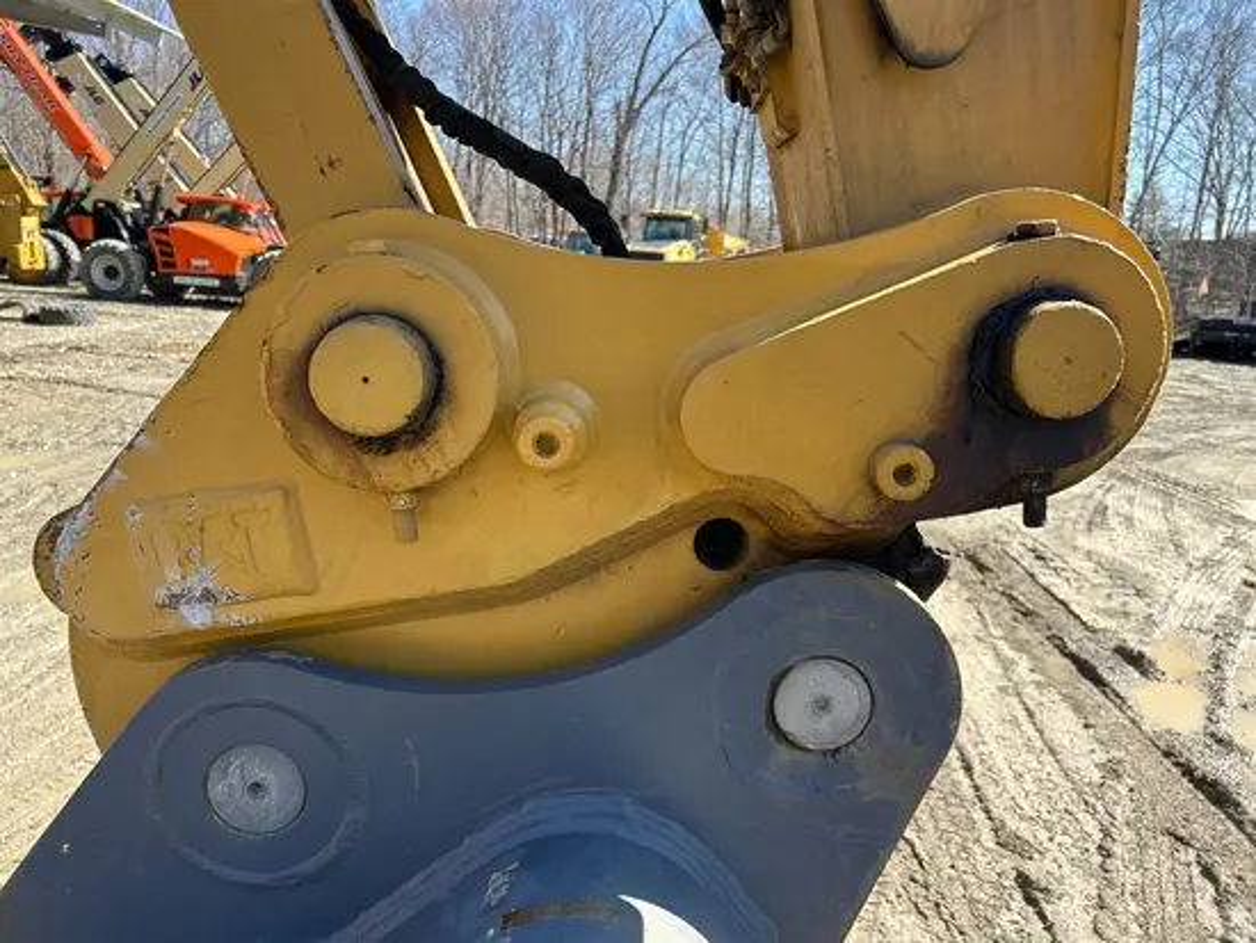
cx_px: 628
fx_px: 944
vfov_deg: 53.1
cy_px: 472
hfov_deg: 67.3
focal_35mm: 26
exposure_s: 1/965
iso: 50
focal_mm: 5.7
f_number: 1.5
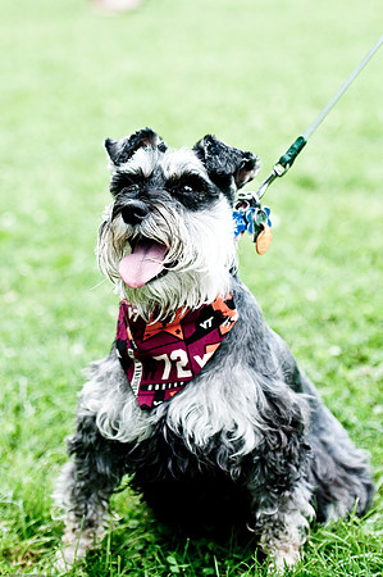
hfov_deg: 13.0
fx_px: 1679
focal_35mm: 105
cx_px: 192
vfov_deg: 19.5
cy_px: 288
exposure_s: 1/800
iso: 200
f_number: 2.8
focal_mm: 70
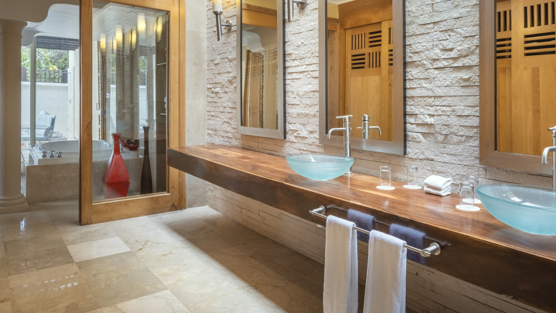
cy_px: 111
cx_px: 293
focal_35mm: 26
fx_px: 383
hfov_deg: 71.9
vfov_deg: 43.9
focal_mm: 14.5
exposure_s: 1/80
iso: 320
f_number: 11
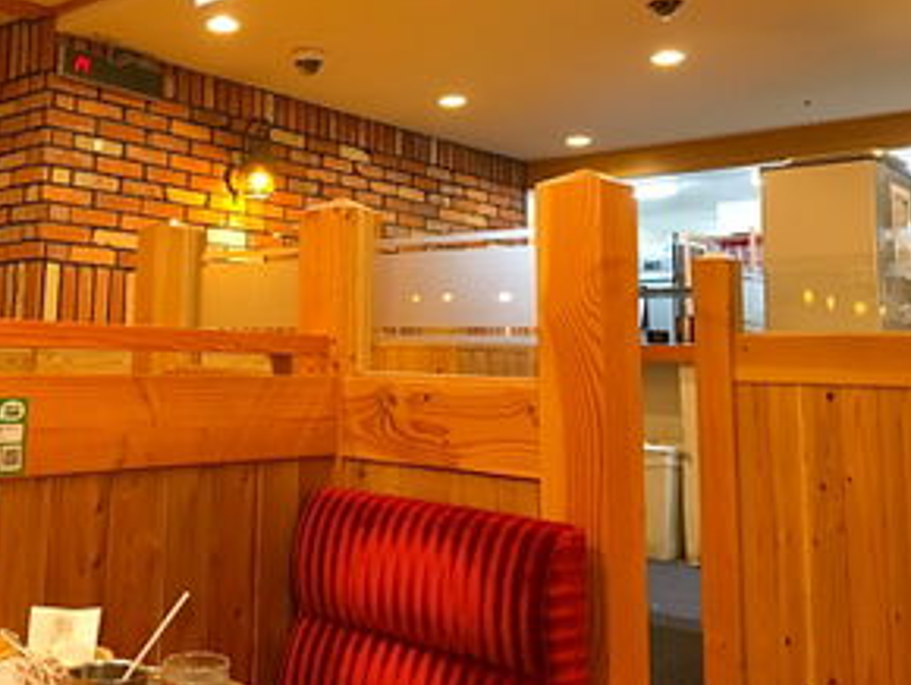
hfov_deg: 46.0
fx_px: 1054
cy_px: 220
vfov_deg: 35.6
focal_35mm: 40
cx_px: 298
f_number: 2.2
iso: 160
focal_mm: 4.15
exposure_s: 1/30
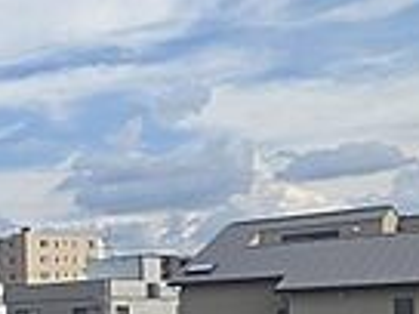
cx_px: -327
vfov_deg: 22.7
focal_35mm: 61
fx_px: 738
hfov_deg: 21.4
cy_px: 342
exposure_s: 1/1765
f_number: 2.2
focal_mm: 2.2
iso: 50
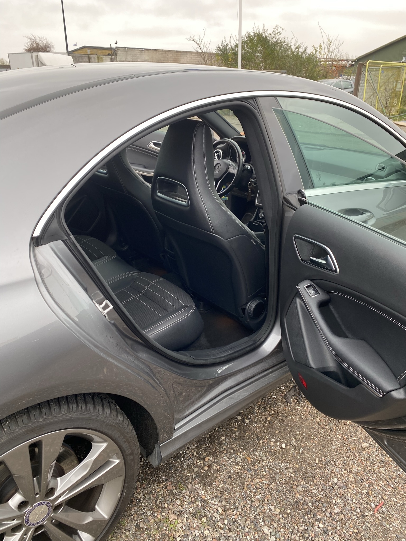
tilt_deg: -21.9
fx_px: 407
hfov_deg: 53.1
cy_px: 270
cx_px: 203
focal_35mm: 26
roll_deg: -2.9
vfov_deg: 67.3
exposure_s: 1/122
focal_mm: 4.25
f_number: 1.8
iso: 40
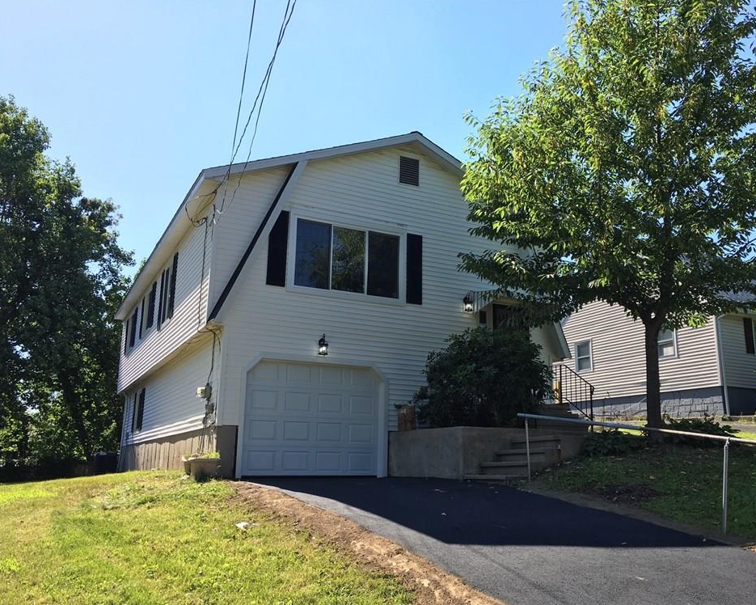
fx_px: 694
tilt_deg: +14.7
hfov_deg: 57.1
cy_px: 307
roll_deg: -0.3
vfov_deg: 47.1
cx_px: 403
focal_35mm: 31
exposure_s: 1/712
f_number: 2.2
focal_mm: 4.15
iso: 25
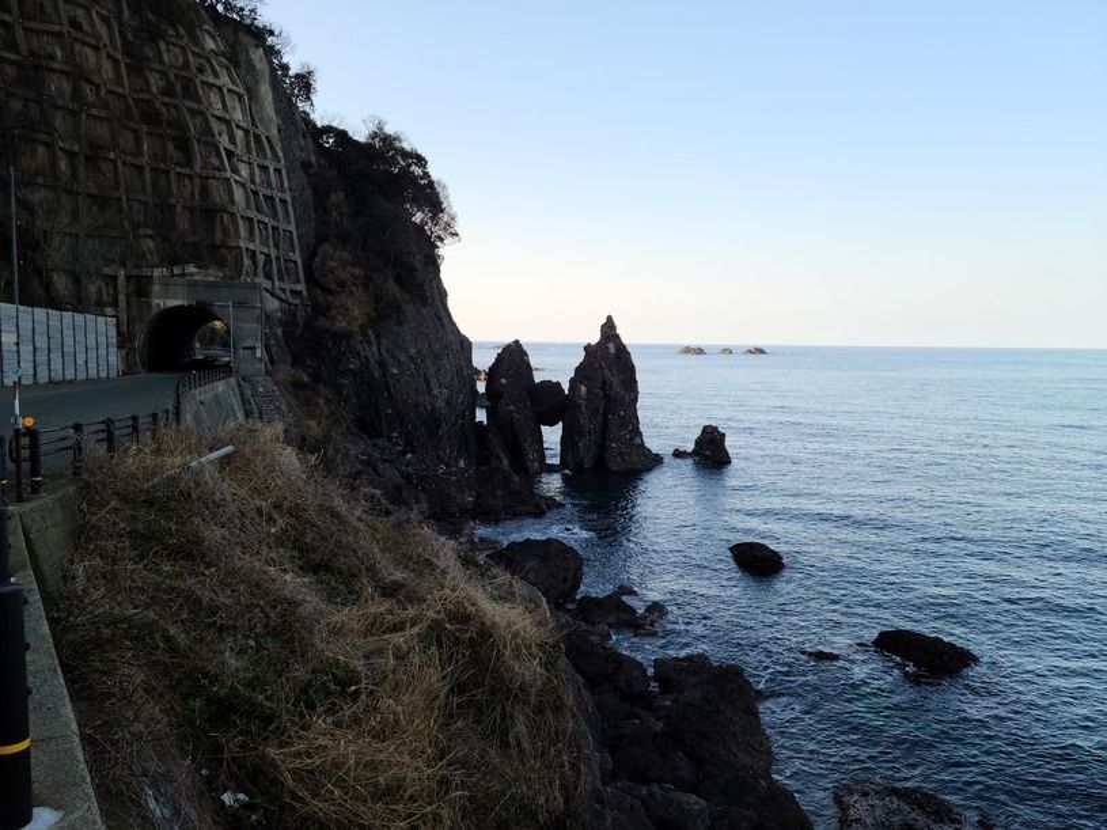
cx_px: 554
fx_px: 895
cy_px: 415
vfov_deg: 49.7
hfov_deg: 63.5
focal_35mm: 28
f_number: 2
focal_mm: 5.9
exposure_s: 1/321
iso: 25
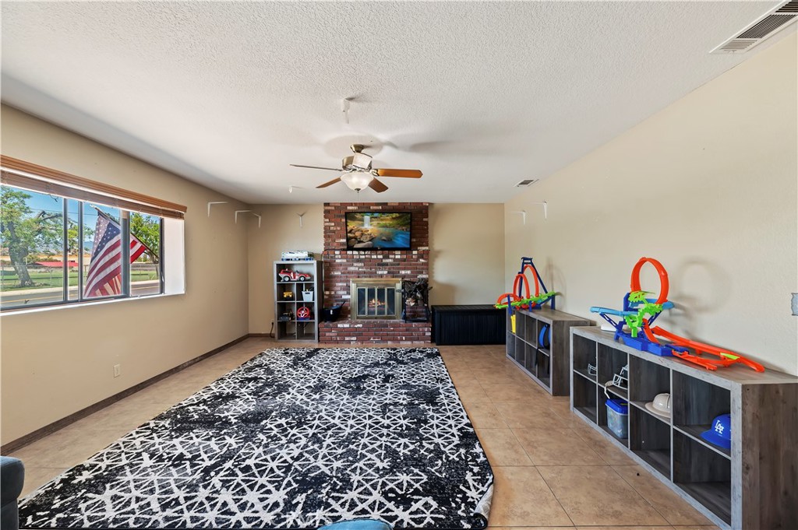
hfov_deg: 104.3
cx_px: 399
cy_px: 265
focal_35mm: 14
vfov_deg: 81.1
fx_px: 310
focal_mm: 14
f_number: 10
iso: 500
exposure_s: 1/5
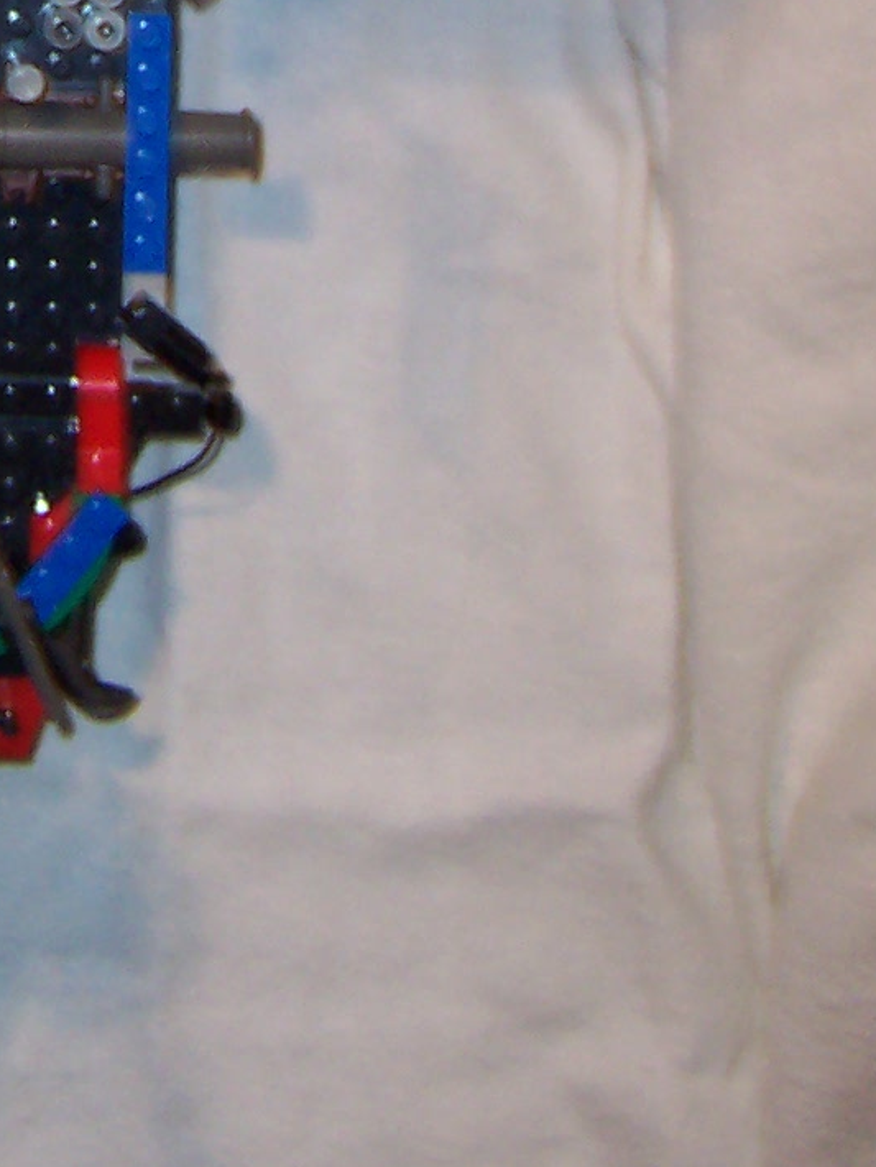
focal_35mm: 103
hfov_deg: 14.0
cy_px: -457
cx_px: -99
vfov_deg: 17.6
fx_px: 3473
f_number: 2.8
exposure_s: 1/60
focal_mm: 5.6
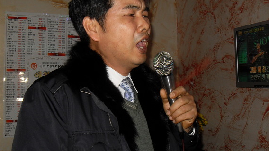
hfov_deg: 49.4
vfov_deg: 29.0
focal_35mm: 41
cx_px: 133
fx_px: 293
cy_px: 63
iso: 100
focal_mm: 6.3
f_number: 2.8
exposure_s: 1/45
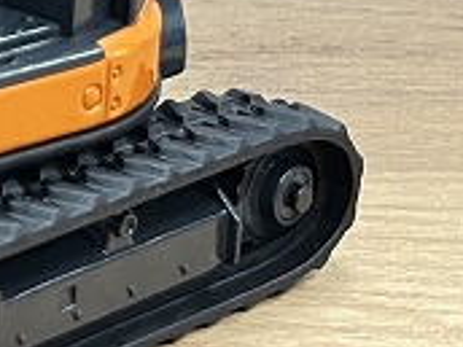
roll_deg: +1.8
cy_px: -385
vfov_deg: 8.9
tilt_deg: -12.4
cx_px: -670
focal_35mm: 155
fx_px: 2073
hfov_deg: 10.7
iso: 200
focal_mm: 5.1
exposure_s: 1/50
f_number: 1.6
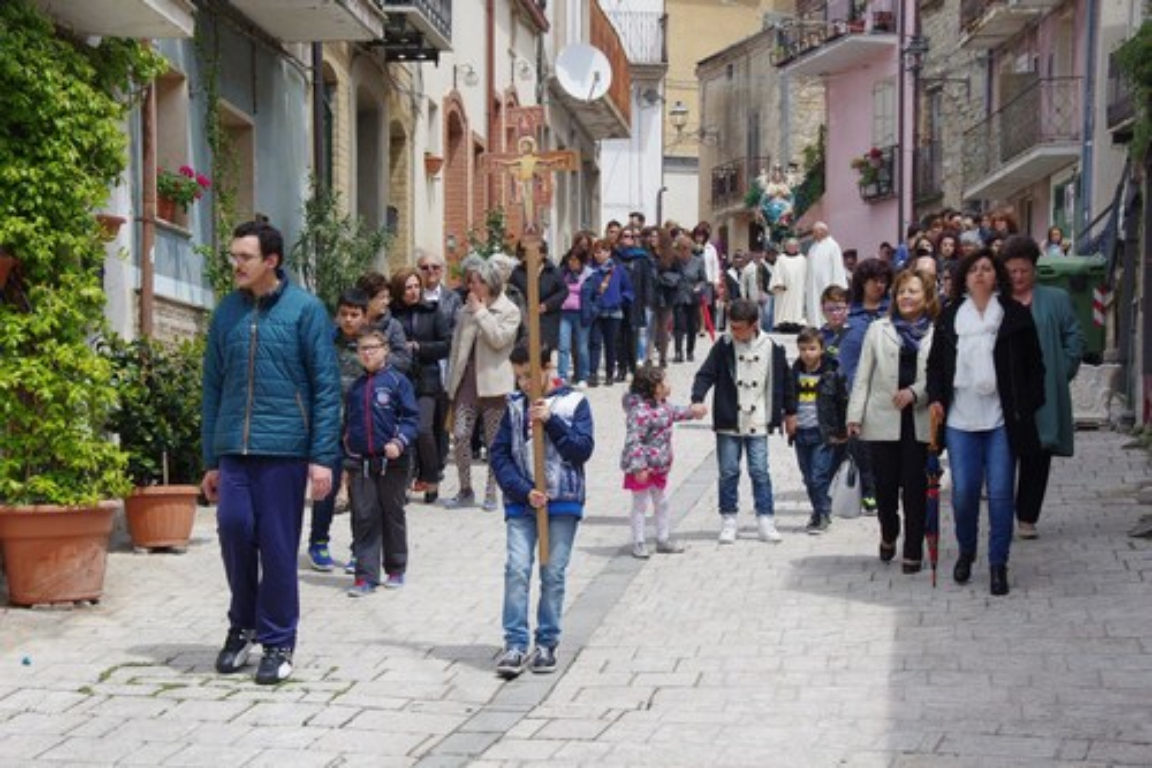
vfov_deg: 15.2
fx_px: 2879
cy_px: 384
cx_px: 576
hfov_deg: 22.6
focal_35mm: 90
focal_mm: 60
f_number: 10
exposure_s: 1/250
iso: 320
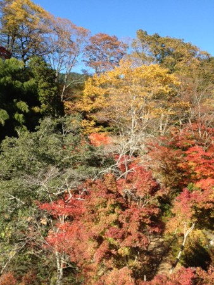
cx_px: 107
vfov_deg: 52.6
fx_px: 288
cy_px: 142
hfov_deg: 40.7
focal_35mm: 35
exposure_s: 1/673
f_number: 2.4
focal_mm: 4.28
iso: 50
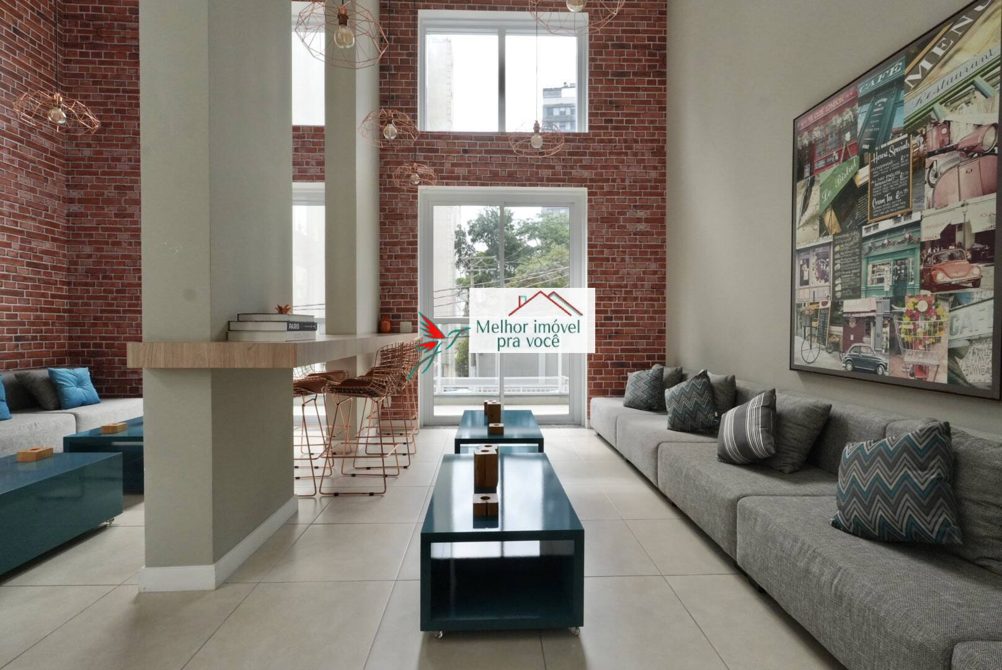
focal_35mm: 16
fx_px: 460
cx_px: 501
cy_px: 335
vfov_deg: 72.2
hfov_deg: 94.9
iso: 1000
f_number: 11
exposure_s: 1/160
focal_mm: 11
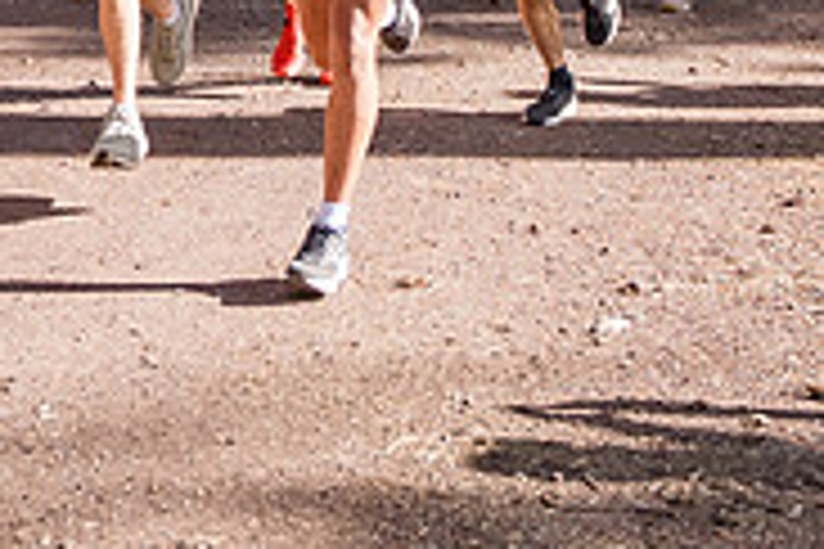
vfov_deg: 10.4
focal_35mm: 127
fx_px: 2907
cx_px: 149
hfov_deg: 16.0
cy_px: -263
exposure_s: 1/2000
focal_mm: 40
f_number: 3.2
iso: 500
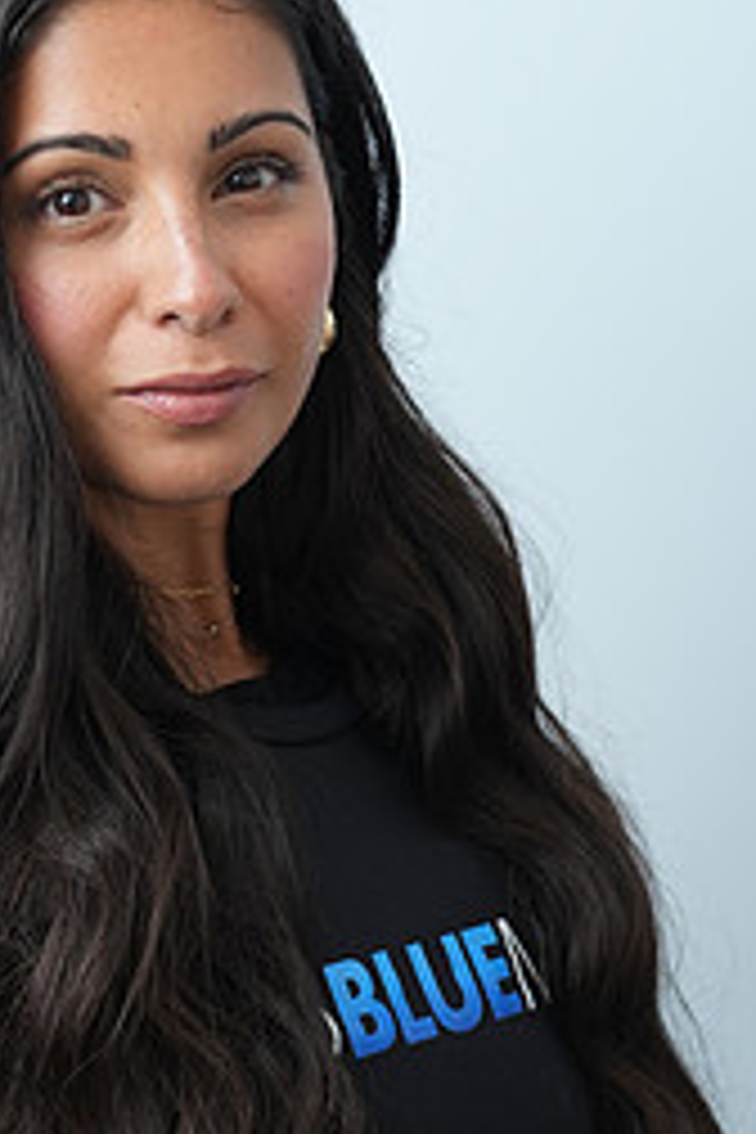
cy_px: 976
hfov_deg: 7.8
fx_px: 5512
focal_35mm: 175
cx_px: 115
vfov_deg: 11.7
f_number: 4
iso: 640
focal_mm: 76
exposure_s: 1/250
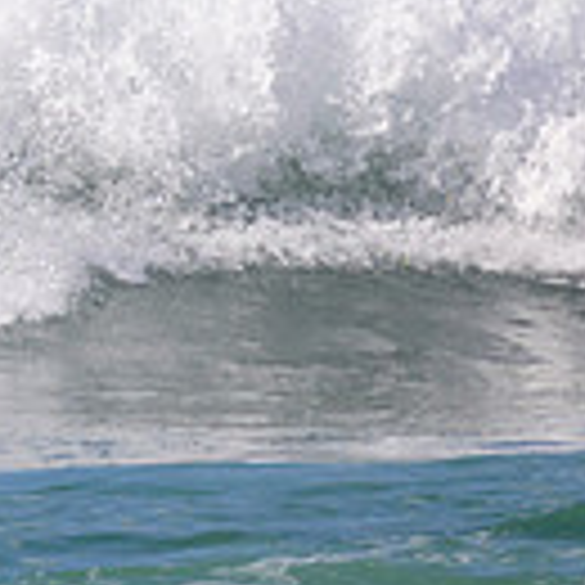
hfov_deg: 0.6
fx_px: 58086
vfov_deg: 0.6
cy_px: -187
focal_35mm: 3038
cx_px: -662
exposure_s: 1/2000
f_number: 11
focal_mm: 800
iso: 1400
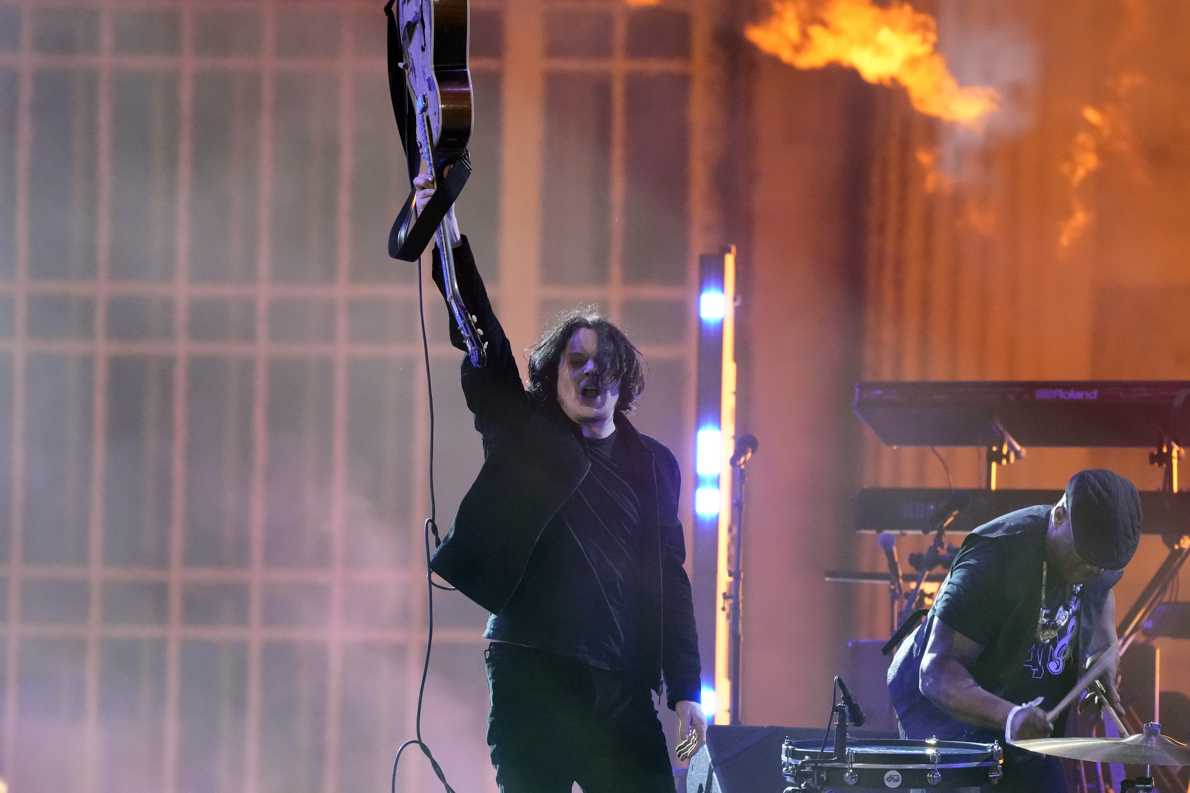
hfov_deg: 4.6
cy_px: 396
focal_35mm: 445
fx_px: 14709
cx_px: 595
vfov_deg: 3.1
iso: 5000
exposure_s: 1/800
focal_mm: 297
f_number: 5.6
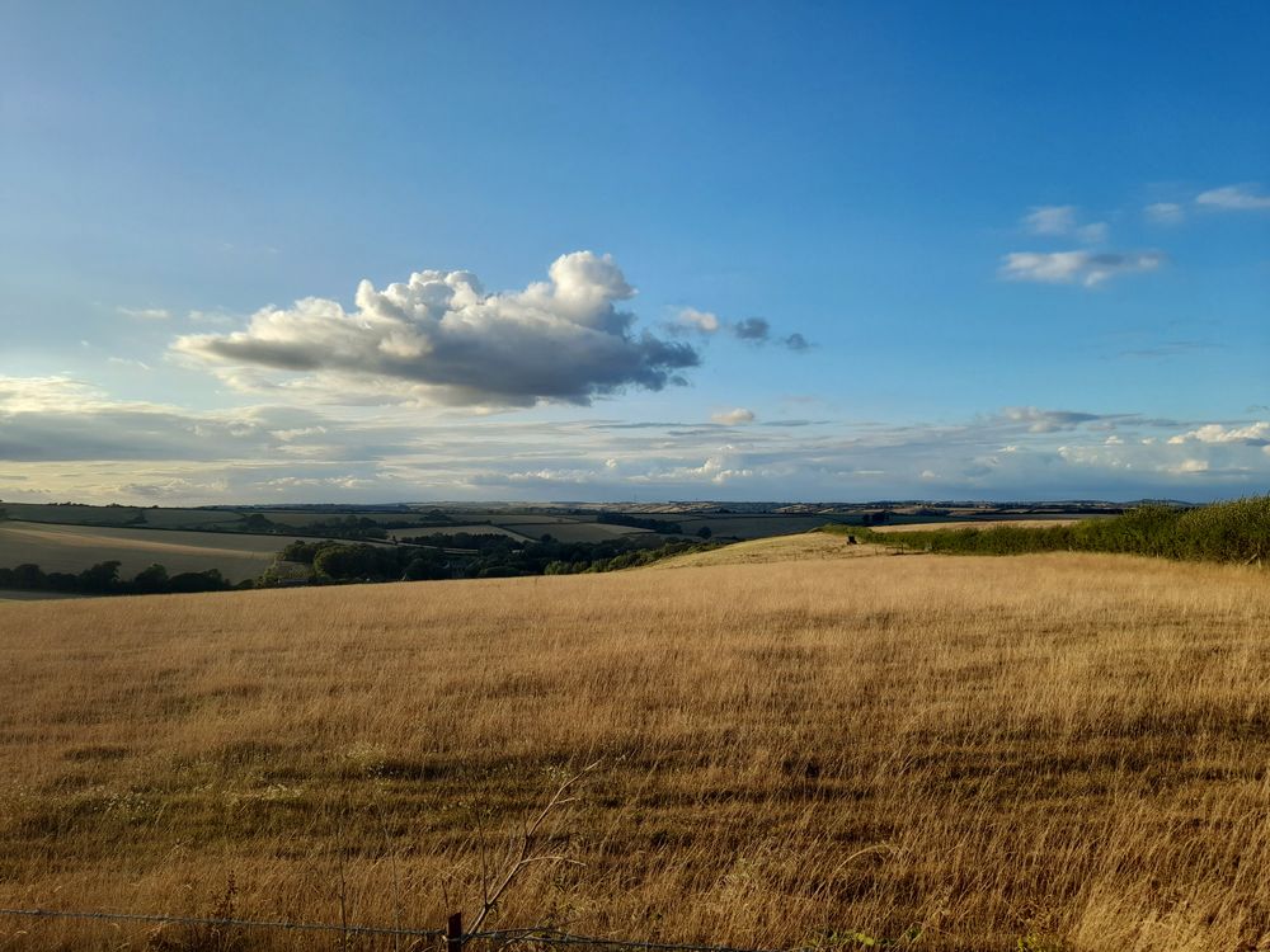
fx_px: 917
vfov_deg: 54.9
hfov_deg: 69.4
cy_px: 476
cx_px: 635
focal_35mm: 25
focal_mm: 4.6
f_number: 2
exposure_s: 1/625
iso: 20
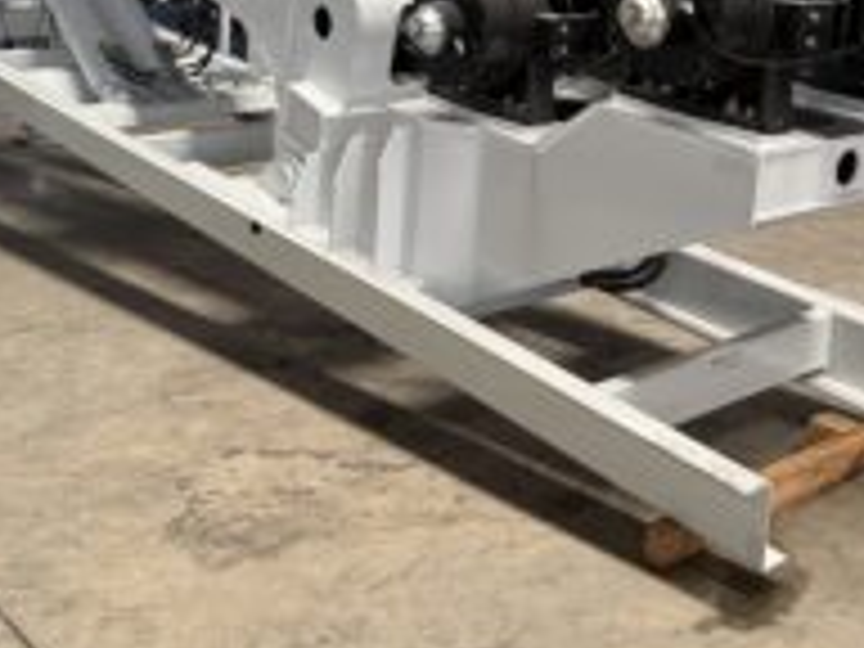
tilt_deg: -6.2
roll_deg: +0.8
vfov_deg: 28.1
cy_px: 76
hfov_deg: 38.1
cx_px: 495
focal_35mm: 50
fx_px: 1248
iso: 320
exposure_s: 1/60
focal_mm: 6.76
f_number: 1.78
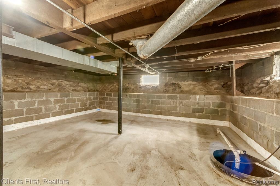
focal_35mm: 14
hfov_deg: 104.3
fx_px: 109
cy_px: 93
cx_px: 140
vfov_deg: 81.1
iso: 8000
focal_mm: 14
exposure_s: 1/15
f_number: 9
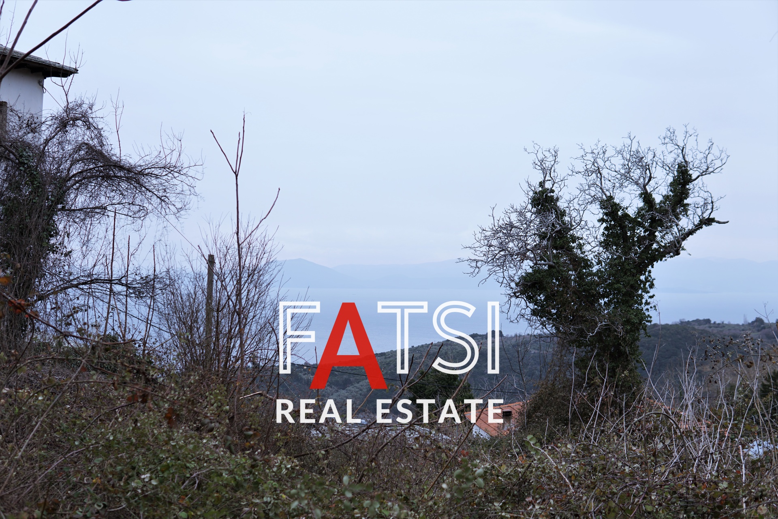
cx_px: 389
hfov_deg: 43.6
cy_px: 260
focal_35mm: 45
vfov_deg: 29.9
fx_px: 972
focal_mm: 30
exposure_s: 1/1250
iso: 100
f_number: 2.8
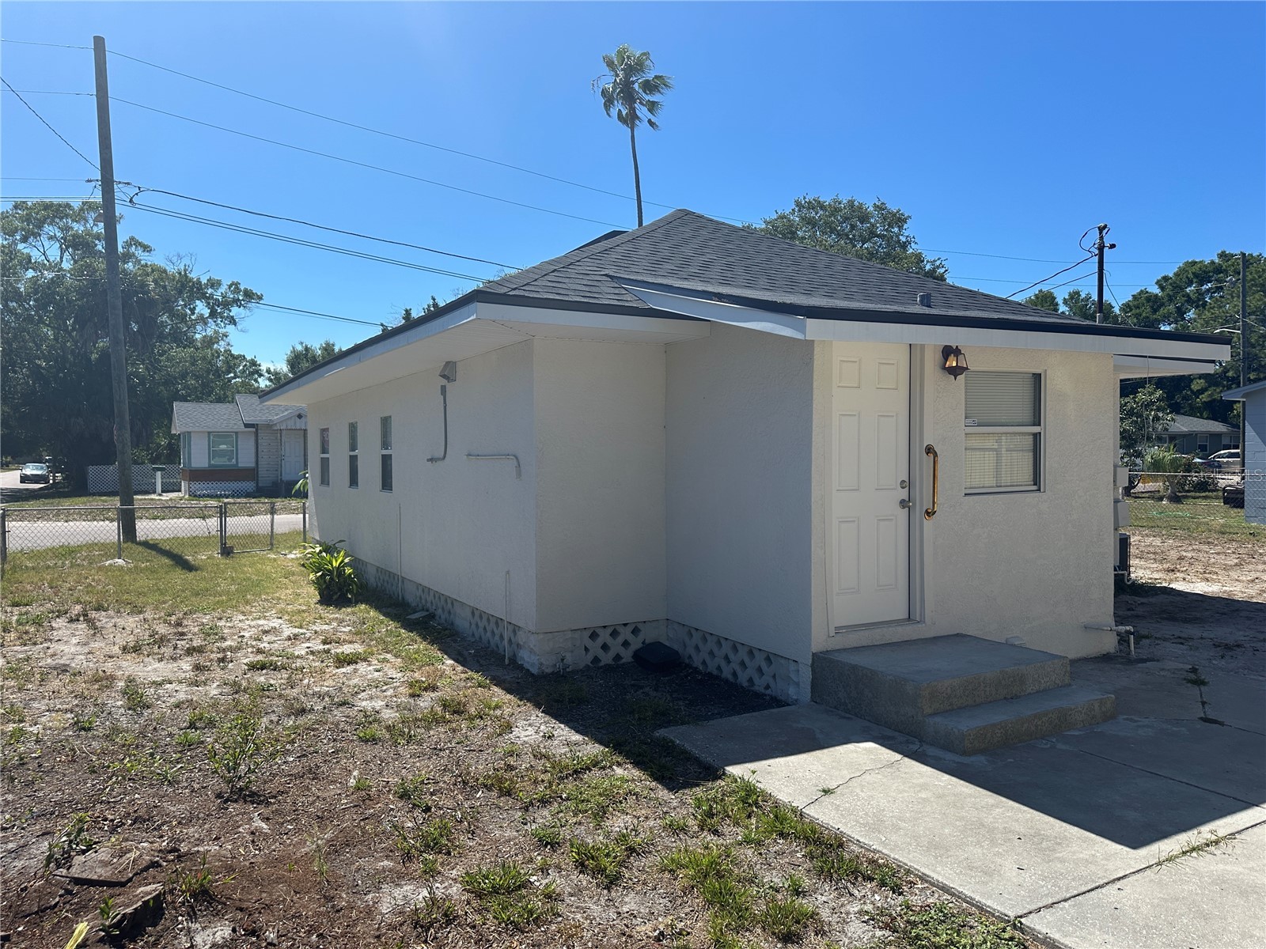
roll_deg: -0.9
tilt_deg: -0.7
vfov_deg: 56.8
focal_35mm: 24
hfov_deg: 71.6
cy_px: 474
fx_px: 878
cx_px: 633
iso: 80
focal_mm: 6.86
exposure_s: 1/4762
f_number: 1.78
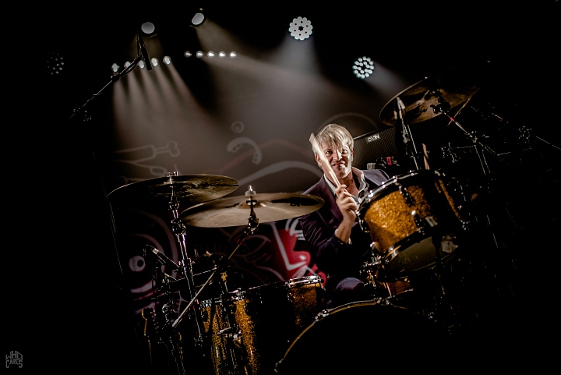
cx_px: 280
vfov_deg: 37.9
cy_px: 188
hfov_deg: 54.4
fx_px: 546
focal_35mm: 35
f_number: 1.4
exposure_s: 1/250
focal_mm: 35
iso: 320
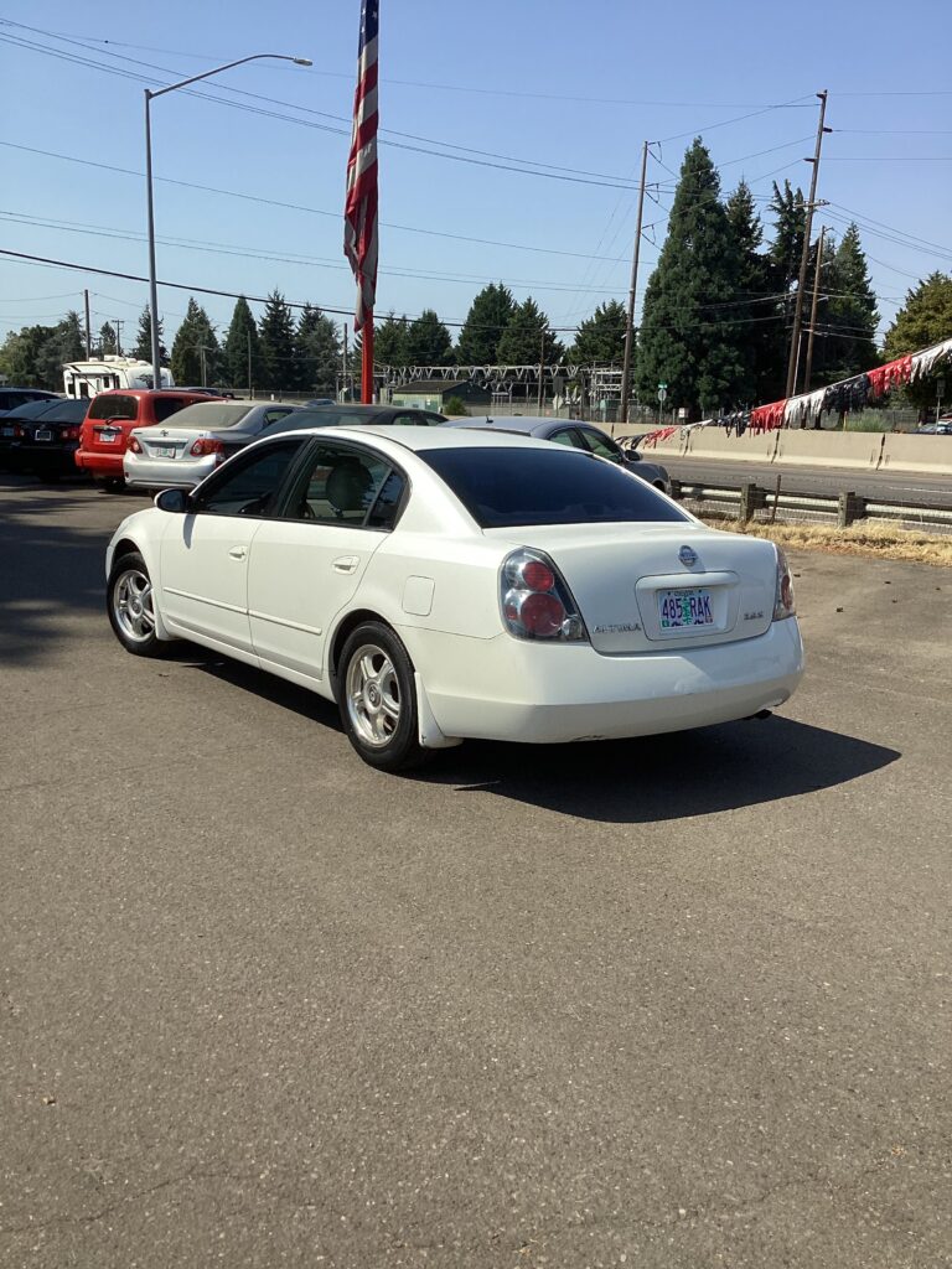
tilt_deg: -11.5
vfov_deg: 58.4
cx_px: 476
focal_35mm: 31
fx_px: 1137
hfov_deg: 45.4
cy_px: 634
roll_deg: -1.2
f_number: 2.4
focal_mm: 3.3
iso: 25
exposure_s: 1/1664
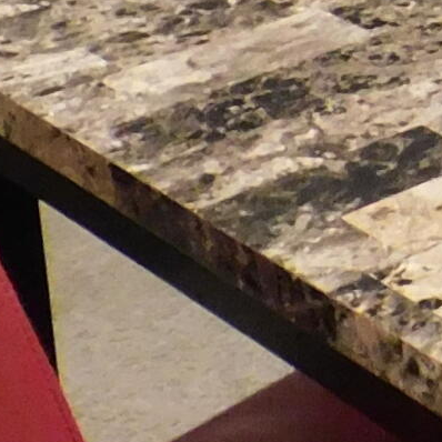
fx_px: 2311
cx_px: 1456
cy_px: -495
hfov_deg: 8.5
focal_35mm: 160
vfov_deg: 10.0
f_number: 3.3
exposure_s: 1/8
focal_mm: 4.3
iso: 450
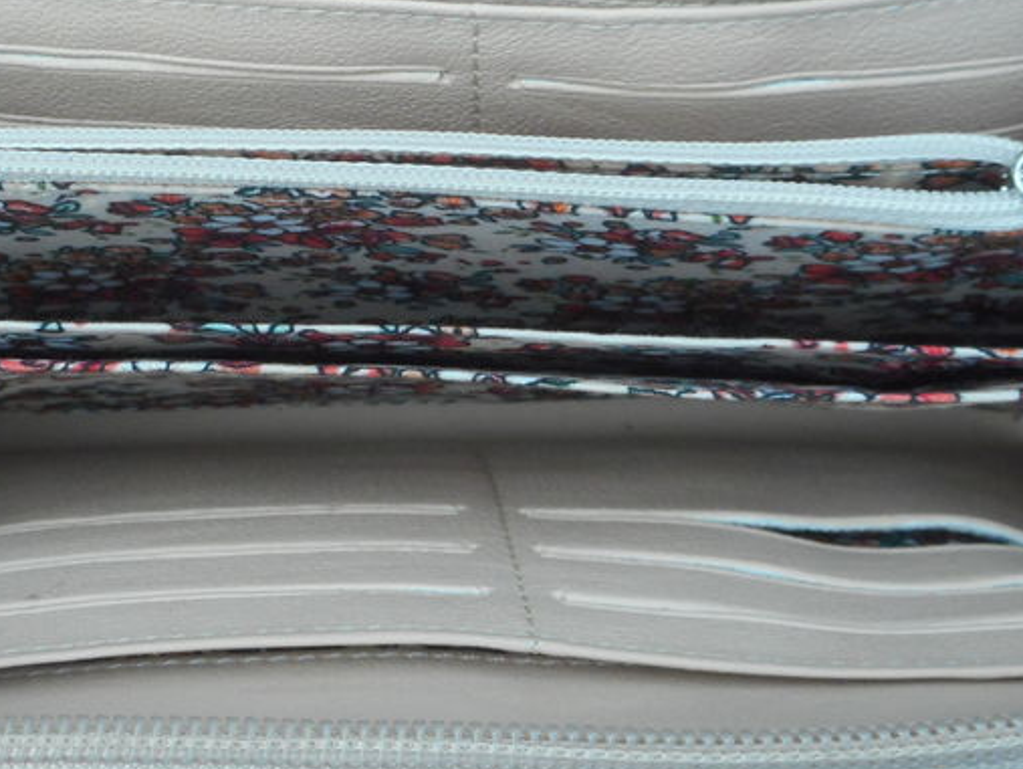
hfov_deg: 28.6
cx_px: 274
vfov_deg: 21.8
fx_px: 1981
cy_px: 214
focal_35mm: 67
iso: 280
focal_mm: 6
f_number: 4.2
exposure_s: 1/250
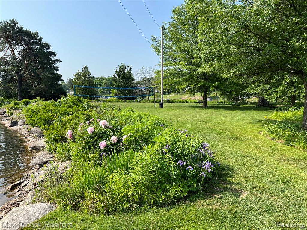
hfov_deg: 67.3
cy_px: 115
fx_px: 231
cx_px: 154
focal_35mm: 26
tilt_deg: -4.4
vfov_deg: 53.1
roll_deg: -0.9
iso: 50
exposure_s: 1/2299
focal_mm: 5.7
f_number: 1.5
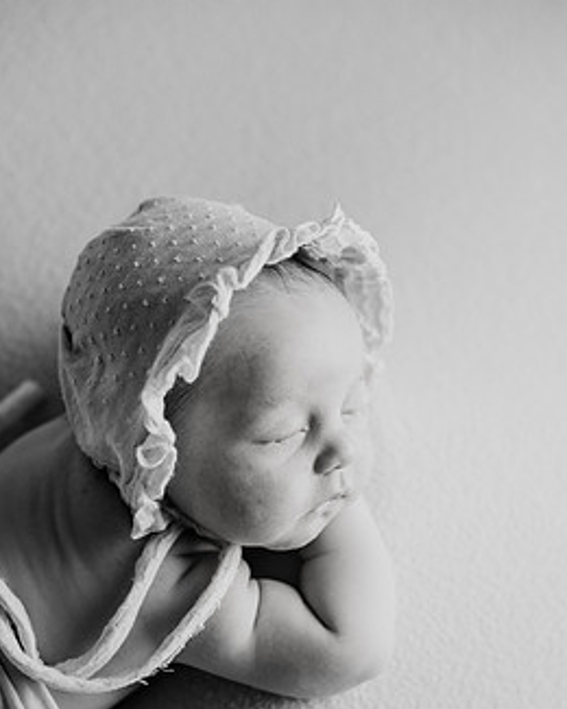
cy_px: 458
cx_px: 286
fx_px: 1363
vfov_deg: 29.0
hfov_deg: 23.5
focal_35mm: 65
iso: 100
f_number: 2.8
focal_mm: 50
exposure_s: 1/160
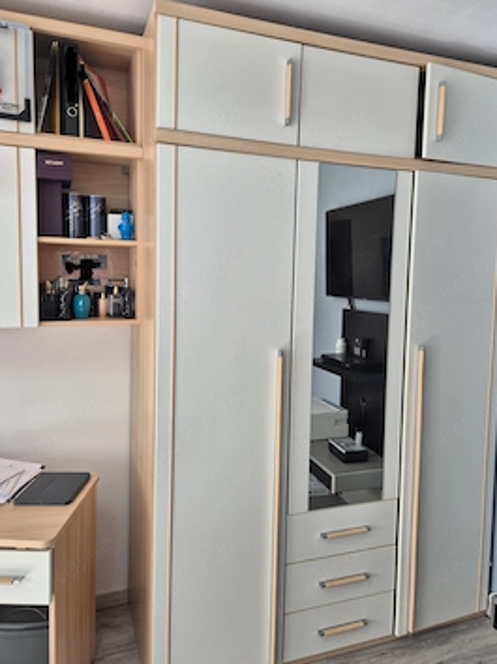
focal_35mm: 26
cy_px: 319
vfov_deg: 67.3
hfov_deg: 53.0
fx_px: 498
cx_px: 257
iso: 50
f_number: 1.8
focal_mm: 5.4
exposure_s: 1/100
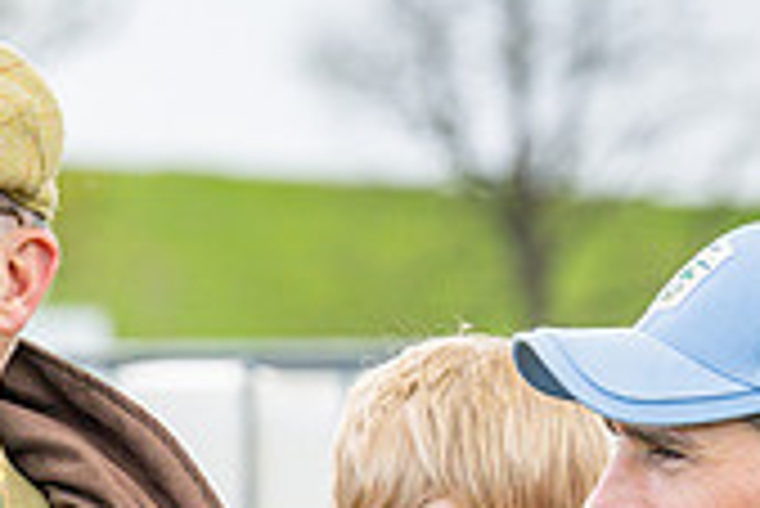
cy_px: 540
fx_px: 13670
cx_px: 649
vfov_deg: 2.1
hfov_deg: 3.2
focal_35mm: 647
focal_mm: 115
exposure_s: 1/640
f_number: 4.5
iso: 250
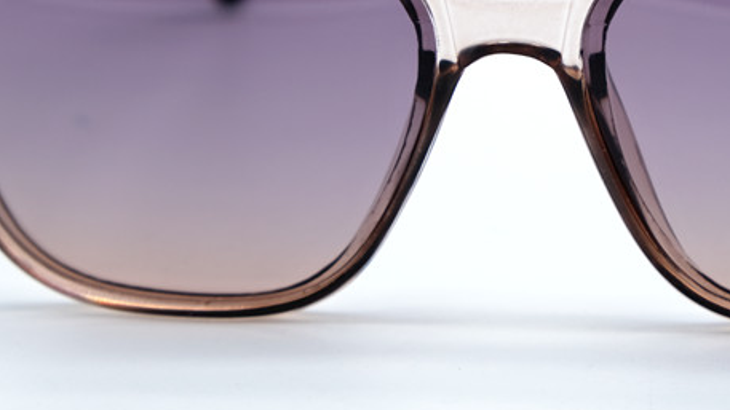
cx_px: 542
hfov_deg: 13.6
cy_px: 72
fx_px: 3058
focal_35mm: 158
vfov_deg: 7.7
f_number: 5.6
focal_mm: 46.3
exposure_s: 1/160
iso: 160
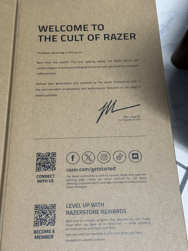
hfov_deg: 30.3
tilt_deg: -60.3
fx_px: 348
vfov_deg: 39.7
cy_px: 126
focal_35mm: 48
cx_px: 94
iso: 250
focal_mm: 6.76
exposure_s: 1/60
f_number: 1.78
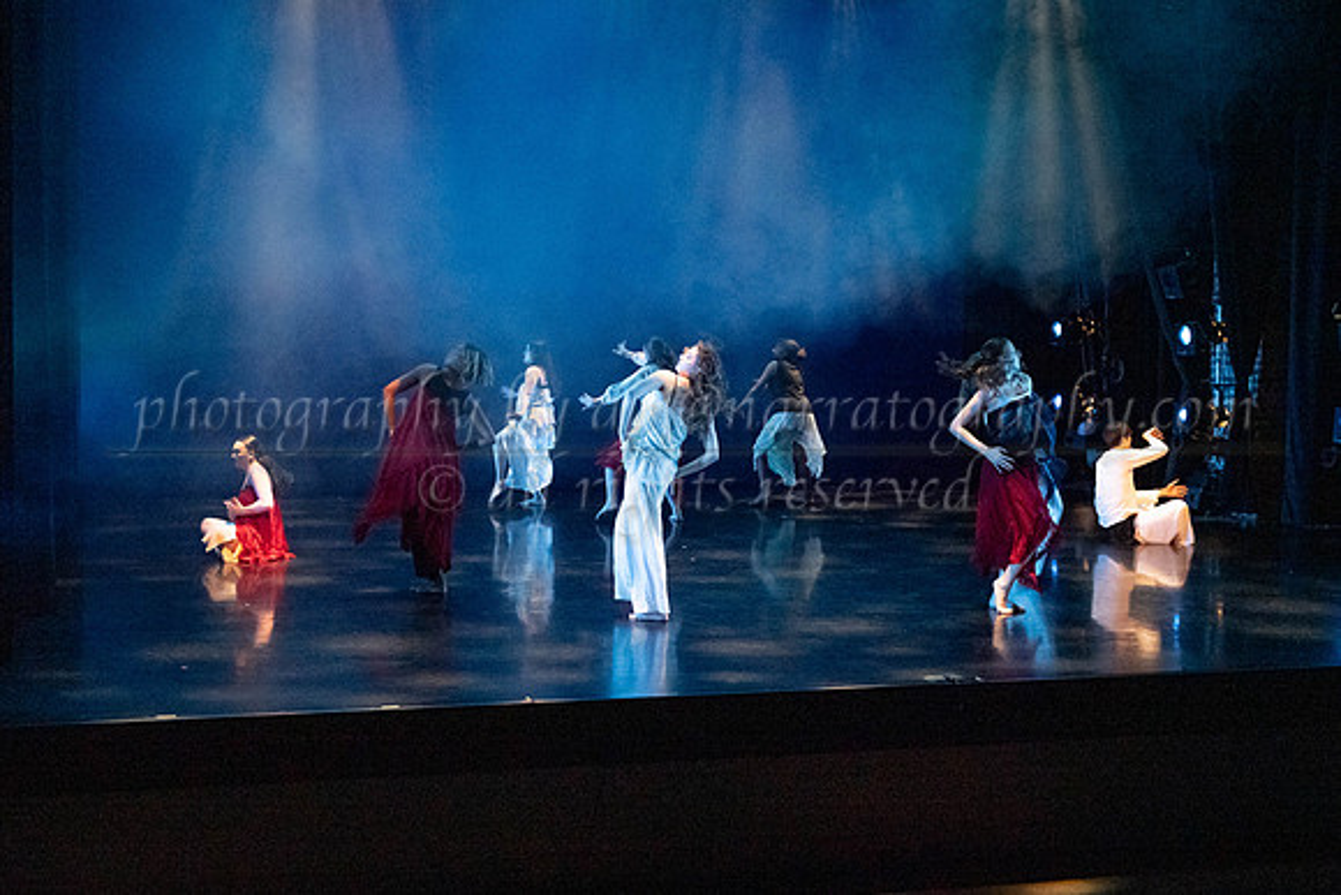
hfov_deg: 42.2
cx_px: 614
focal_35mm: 47
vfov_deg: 28.9
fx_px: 1736
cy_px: 448
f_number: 2.8
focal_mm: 43
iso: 5000
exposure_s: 1/320
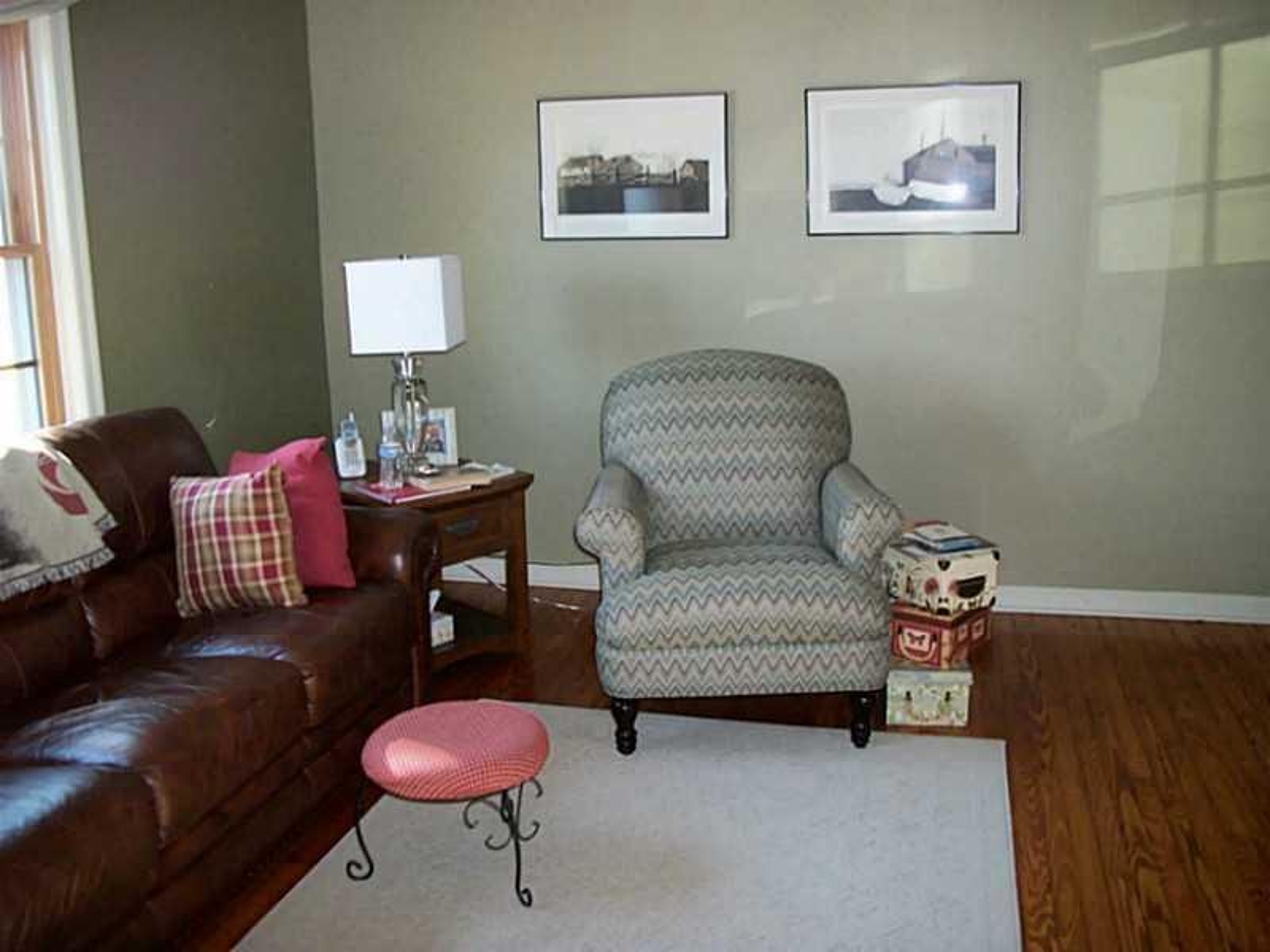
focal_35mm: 32
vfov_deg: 44.2
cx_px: 635
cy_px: 476
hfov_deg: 56.8
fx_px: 1174
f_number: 2.9
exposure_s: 1/30
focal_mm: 5.7
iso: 250
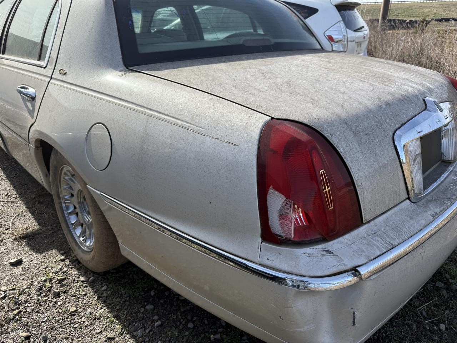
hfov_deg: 71.6
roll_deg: -0.8
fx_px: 317
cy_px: 172
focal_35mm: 24
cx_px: 228
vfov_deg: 56.8
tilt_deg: -25.1
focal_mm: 6.76
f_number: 1.78
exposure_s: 1/2801
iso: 80
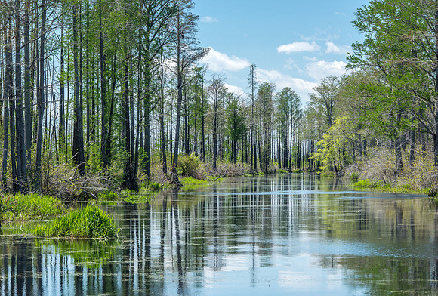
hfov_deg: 15.8
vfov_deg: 10.7
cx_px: 206
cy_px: 155
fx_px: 1574
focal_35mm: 129
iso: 400
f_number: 9
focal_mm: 122
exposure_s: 1/160
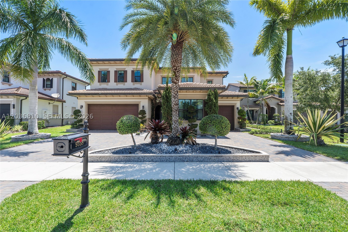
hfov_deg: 100.4
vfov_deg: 77.3
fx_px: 145
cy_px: 116
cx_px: 174
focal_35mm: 15
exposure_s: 1/100
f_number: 11
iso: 100
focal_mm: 10
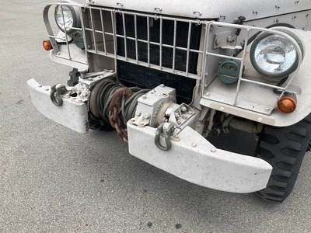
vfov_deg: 48.2
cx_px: 156
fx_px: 261
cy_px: 116
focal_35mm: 29
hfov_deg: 61.7
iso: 25
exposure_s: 1/944
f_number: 1.8
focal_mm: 3
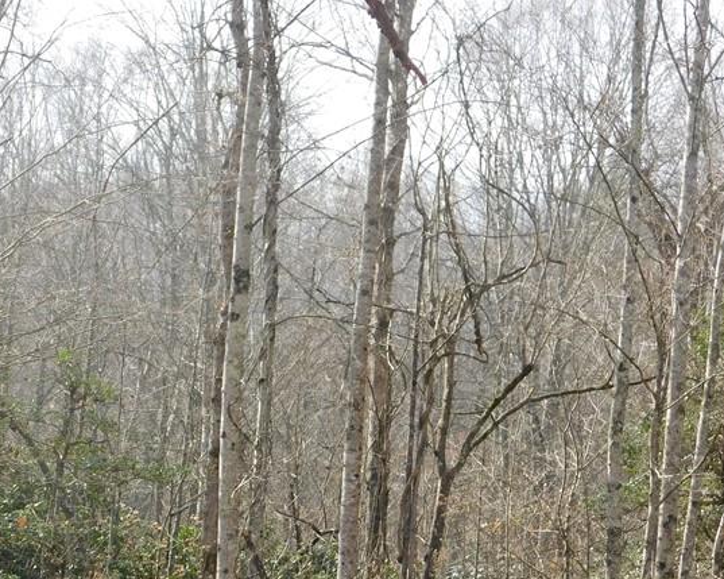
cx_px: 248
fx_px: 2035
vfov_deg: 16.1
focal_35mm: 95
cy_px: 409
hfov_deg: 20.1
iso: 125
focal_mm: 9
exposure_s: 1/320
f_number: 3.8
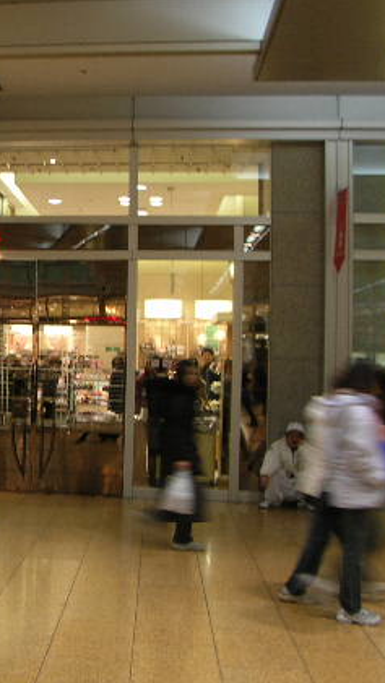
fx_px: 1052
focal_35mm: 58
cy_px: 360
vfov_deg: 36.0
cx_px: -67
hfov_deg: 19.6
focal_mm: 5.8
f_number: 2.8
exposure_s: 1/13.2
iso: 50
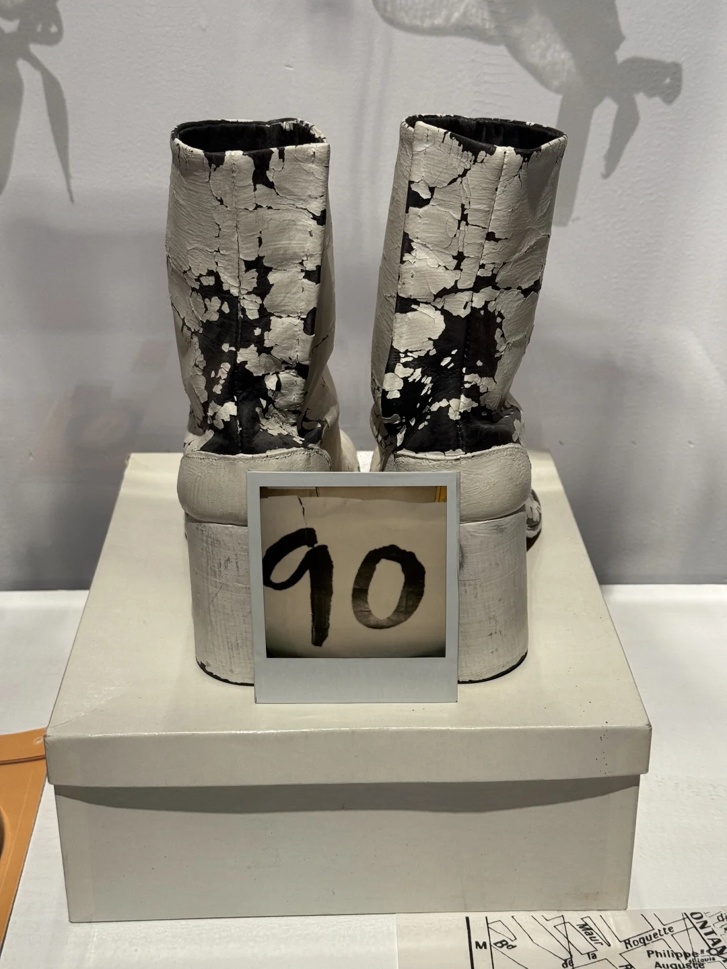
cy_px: 484
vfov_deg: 39.7
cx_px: 364
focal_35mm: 48
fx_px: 1344
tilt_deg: -25.5
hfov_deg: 30.3
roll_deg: +1.1
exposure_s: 1/50
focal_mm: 6.76
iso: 100
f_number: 1.78
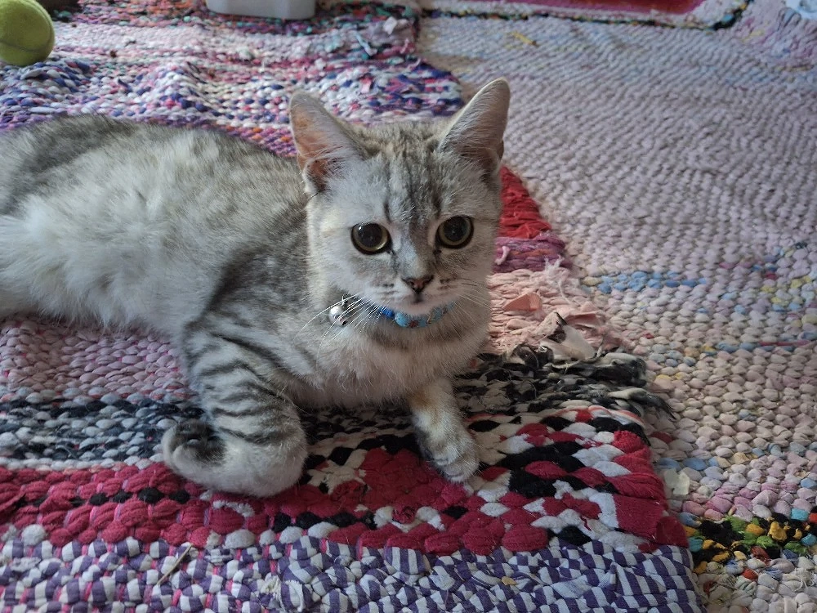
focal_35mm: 23
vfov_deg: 58.9
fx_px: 543
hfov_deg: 73.9
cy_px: 306
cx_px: 408
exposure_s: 1/25
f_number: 1.8
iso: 800
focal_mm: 5.54
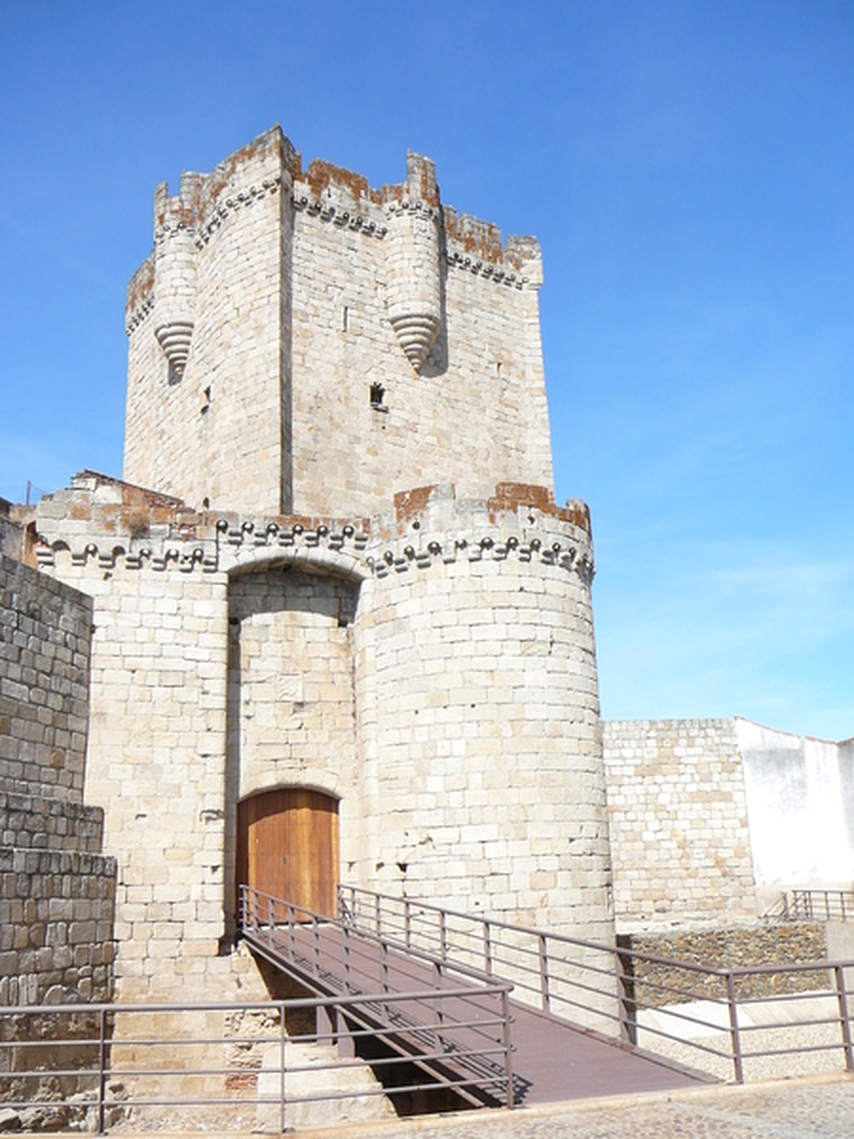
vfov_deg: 52.6
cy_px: 570
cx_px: 427
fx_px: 1151
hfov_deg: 40.7
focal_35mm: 35
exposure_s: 1/400
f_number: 5
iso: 80
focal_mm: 5.2
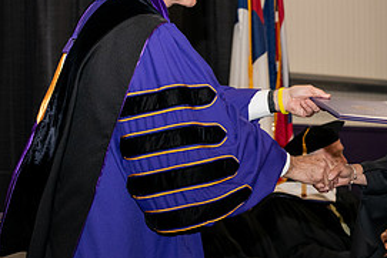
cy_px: 110
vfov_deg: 8.0
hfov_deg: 11.9
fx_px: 1839
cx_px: 377
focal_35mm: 171
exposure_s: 1/200
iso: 1600
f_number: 5.6
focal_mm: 80
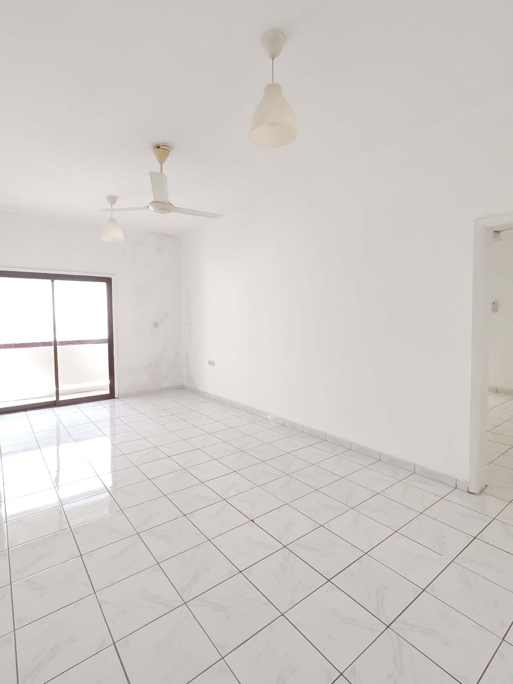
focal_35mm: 18
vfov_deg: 87.7
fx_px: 356
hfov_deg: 71.6
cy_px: 333
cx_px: 251
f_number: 2.2
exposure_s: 1/50
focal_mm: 1.42
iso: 162
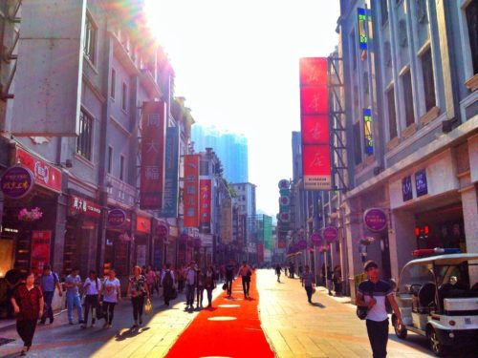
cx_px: 239
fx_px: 483
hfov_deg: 52.6
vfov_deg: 40.7
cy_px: 179
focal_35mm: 35
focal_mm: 4.28
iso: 50
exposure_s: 1/1082
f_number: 2.4
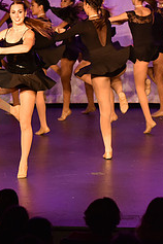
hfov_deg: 5.4
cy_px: 97
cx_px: -102
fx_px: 1698
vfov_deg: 8.2
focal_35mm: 250
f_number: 4
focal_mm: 102
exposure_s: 1/320
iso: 2000
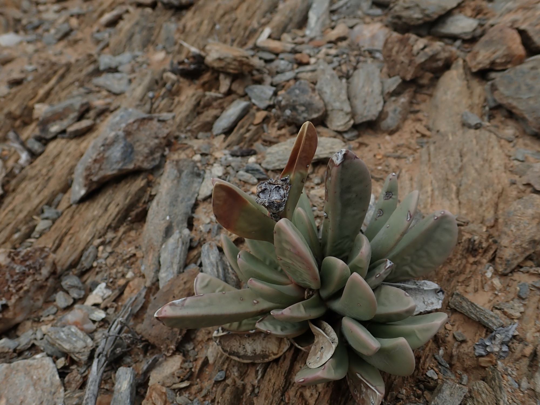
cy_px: 202
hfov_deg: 60.0
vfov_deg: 46.8
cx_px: 270
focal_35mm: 30
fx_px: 468
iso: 100
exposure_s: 1/160
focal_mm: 5.5
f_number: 9
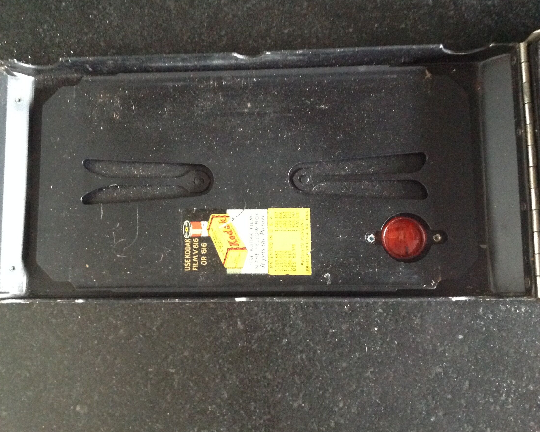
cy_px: 214
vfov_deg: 37.3
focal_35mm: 40
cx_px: 240
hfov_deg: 45.7
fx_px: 639
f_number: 2.4
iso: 640
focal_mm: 4.28
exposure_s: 1/15
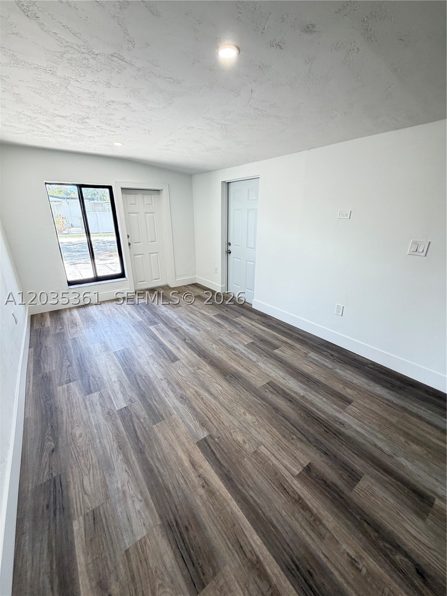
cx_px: 224
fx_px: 241
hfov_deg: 85.7
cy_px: 298
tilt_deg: -18.7
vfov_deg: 102.1
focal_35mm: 14
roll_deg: +0.6
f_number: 2.2
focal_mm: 2.22
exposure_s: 1/60
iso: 200
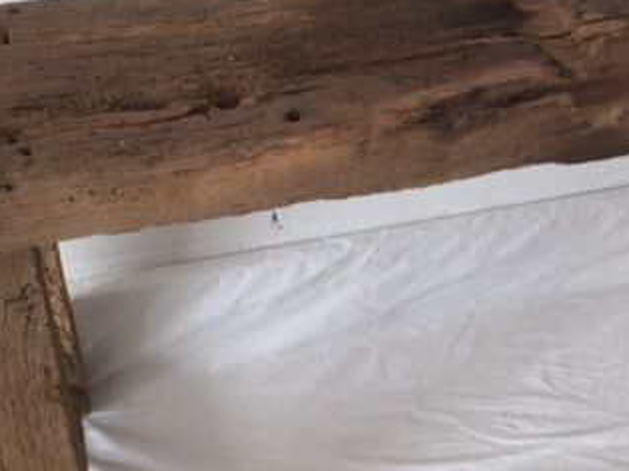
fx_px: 1072
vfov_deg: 24.8
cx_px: 475
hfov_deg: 32.1
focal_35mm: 59
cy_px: 236
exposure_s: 1/100
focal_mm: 4.15
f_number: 2.2
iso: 64
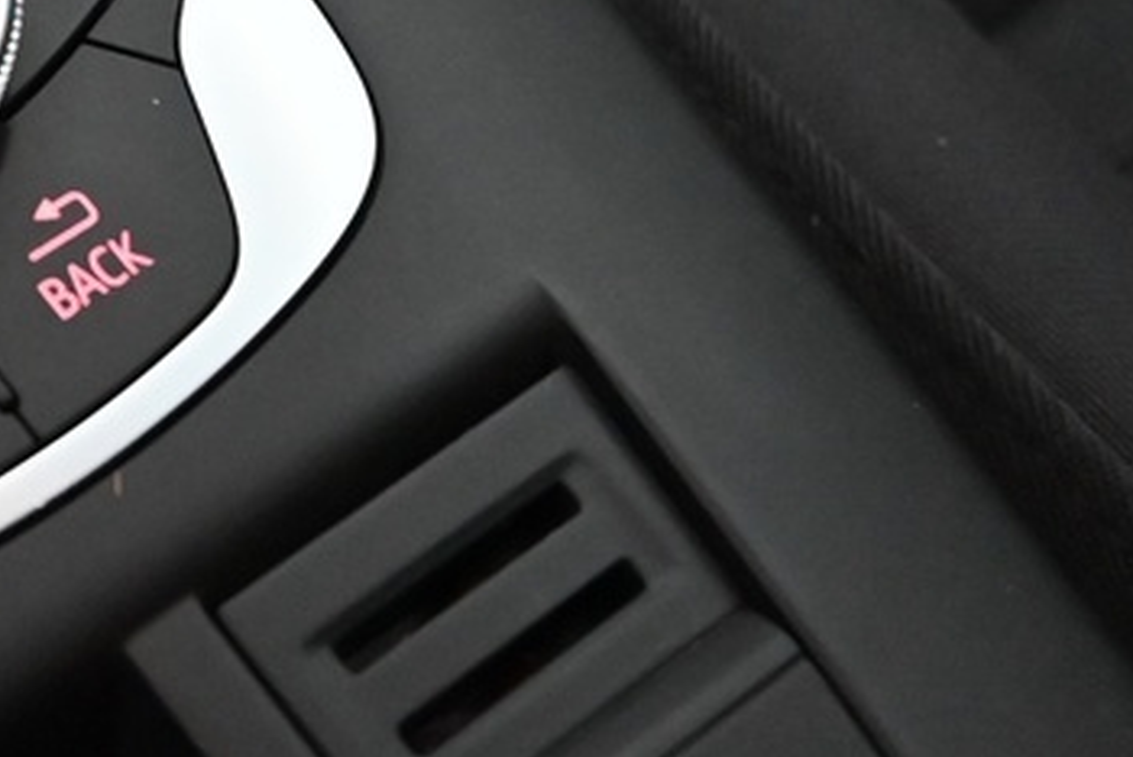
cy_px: -770
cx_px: -929
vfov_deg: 11.2
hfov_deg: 15.7
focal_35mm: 111
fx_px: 3496
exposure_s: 1/60
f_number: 4
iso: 7200
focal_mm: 24
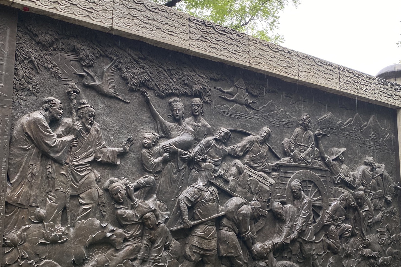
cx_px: 198
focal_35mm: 37
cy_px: 154
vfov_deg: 35.8
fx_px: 412
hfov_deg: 51.9
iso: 80
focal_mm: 4.25
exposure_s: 1/122
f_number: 1.8
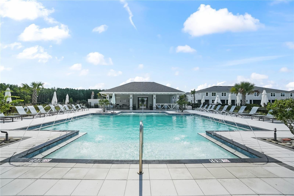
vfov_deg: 77.3
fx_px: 122
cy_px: 98
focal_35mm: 15
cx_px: 147
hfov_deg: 100.4
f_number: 8
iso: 500
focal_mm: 10
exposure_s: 1/1000
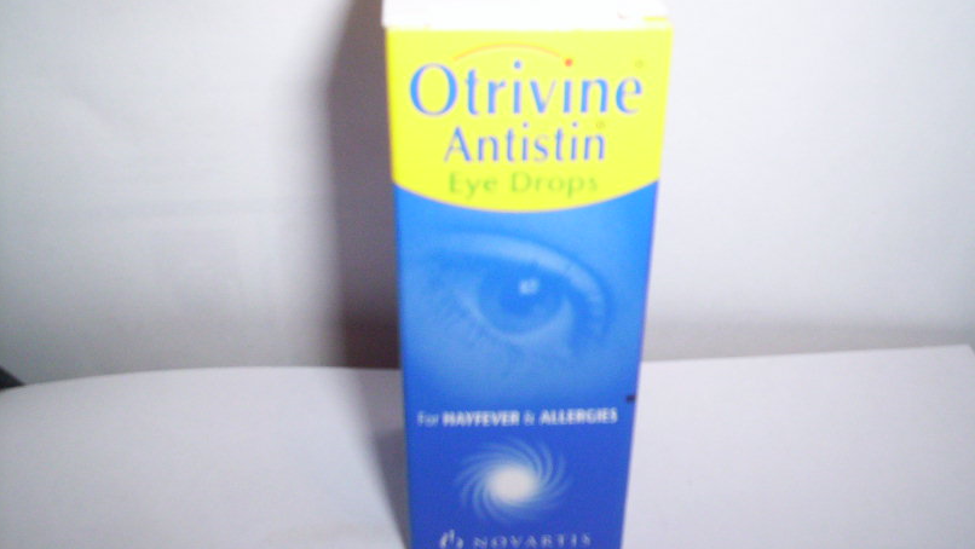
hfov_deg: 48.3
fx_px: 1086
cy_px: 236
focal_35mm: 42
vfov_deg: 28.3
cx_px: 491
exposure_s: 1/60
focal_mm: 4.99
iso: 140
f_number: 4.5
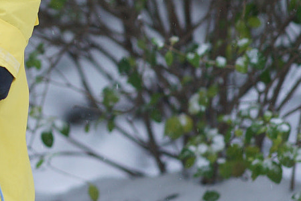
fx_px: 4020
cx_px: -178
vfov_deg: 2.9
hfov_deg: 4.3
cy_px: -38
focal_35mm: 481
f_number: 2.5
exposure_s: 1/250
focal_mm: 135
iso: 200
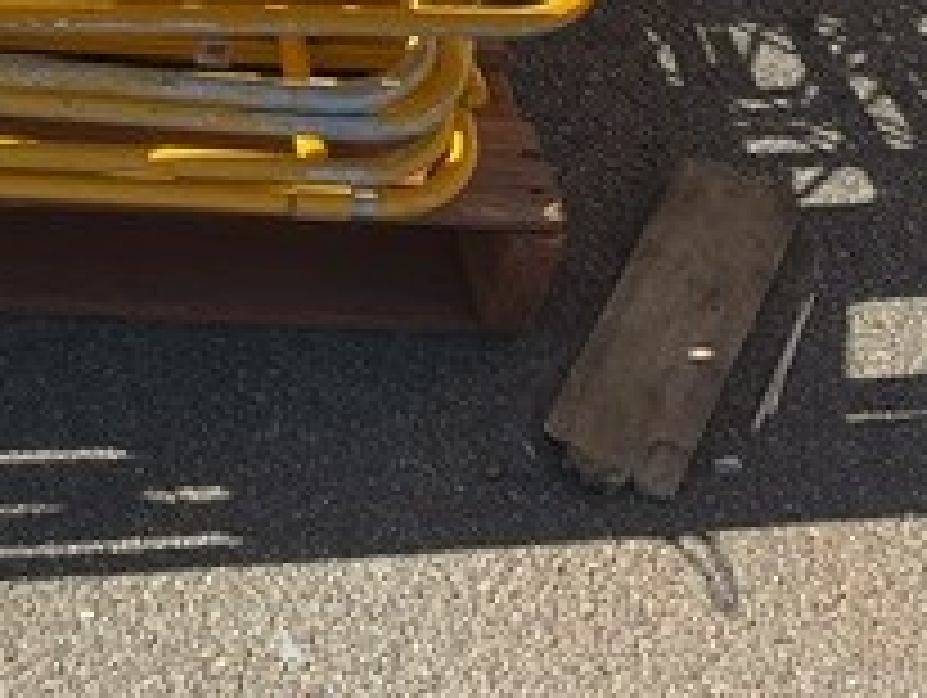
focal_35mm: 90
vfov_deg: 15.4
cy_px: -306
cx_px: -310
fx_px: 2413
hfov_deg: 19.8
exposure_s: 1/1577
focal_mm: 3
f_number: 1.8
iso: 16
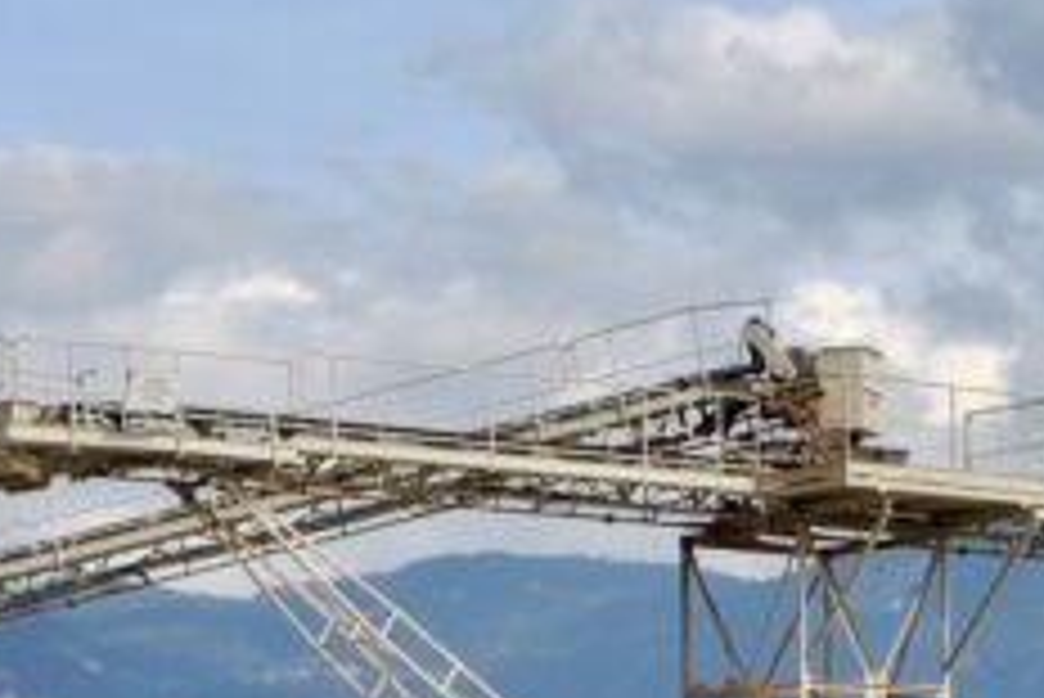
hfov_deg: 10.3
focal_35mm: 199
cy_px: 209
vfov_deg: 6.9
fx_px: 5774
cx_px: 216
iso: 100
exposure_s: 1/320
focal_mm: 30
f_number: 9
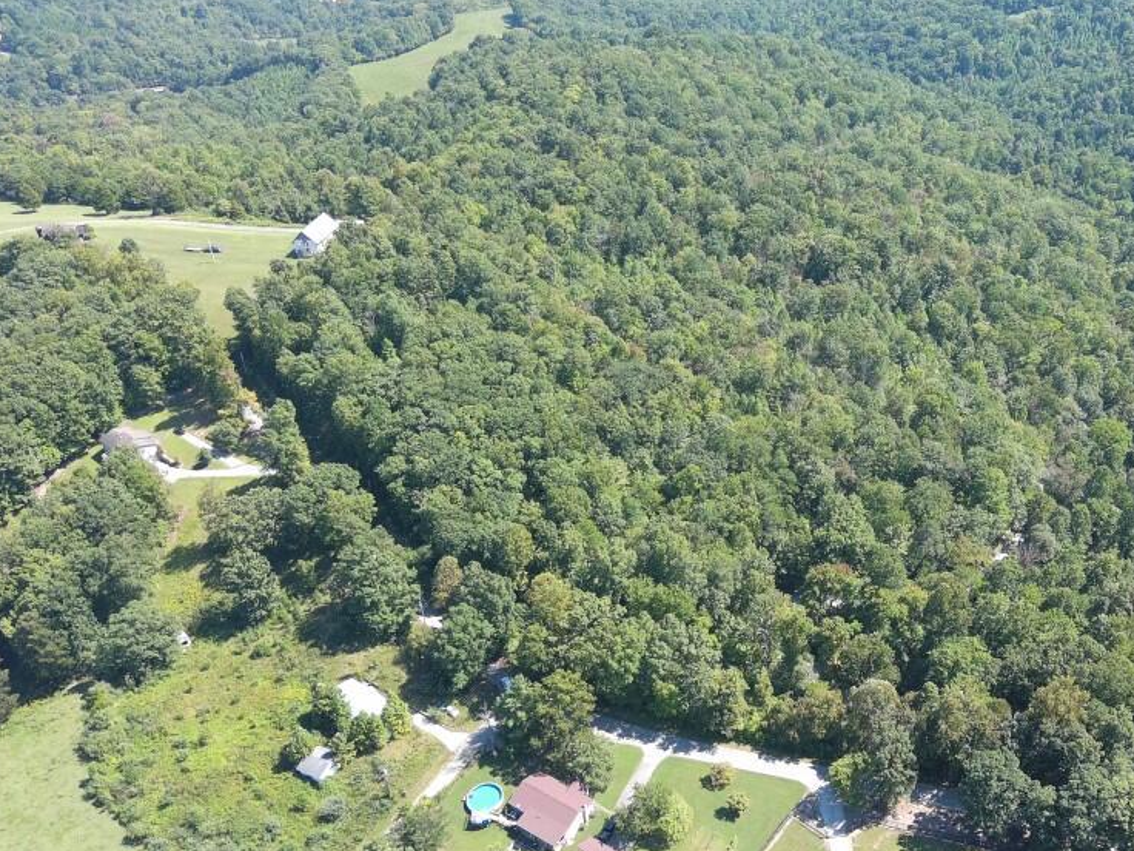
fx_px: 1048
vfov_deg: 44.2
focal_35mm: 32
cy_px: 412
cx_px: 775
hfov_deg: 55.4
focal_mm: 6.67
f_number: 1.9
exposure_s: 1/705
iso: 100
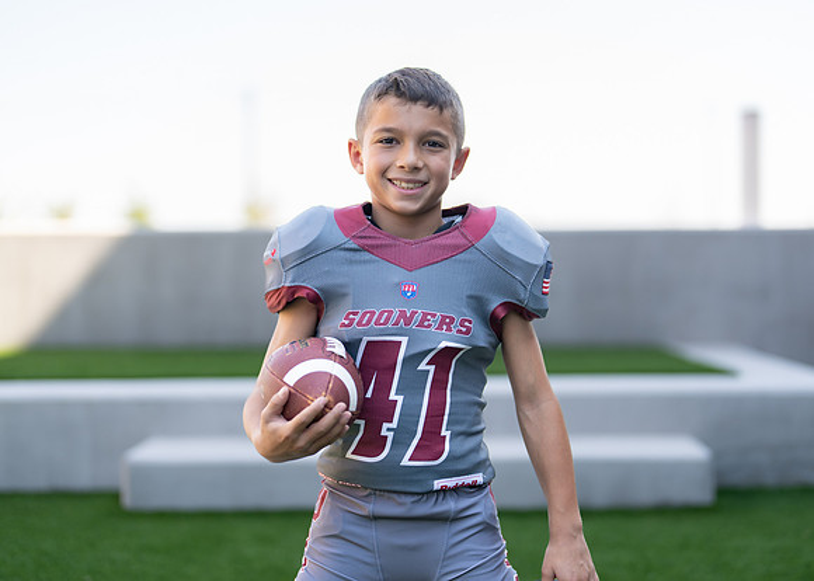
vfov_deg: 24.0
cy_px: 257
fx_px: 1367
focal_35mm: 59
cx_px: 433
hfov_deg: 33.1
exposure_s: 1/1600
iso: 100
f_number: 1.2
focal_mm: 50
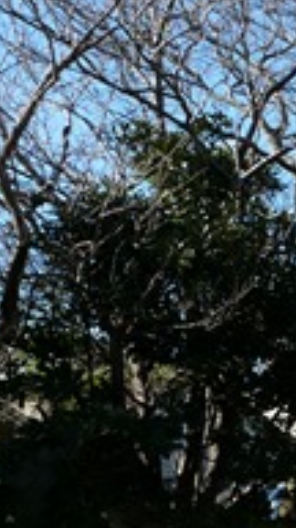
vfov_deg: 27.1
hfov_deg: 13.2
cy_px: 451
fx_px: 1065
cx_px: 625
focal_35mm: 76
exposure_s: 1/250
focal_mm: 4.6
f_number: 5.6
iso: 100
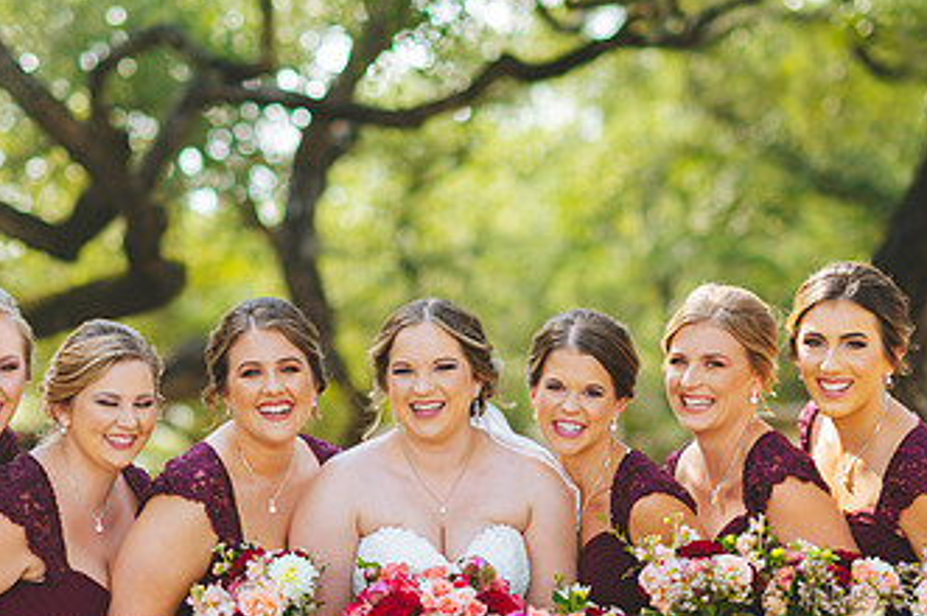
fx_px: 3833
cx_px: 431
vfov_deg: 9.2
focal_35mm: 149
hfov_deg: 13.8
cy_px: 482
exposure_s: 1/250
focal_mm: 85
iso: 160
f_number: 2
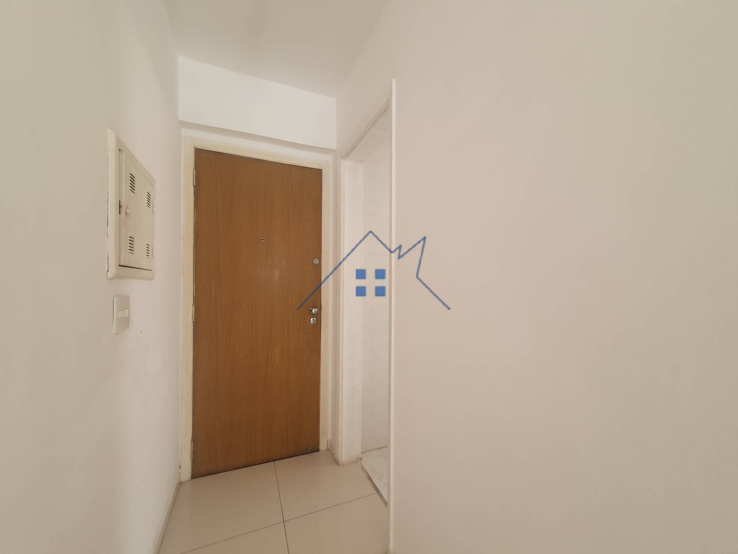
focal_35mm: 13
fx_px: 277
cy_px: 277
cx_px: 369
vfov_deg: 89.9
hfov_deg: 106.2
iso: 80
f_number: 2.2
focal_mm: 1.8
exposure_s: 1/60
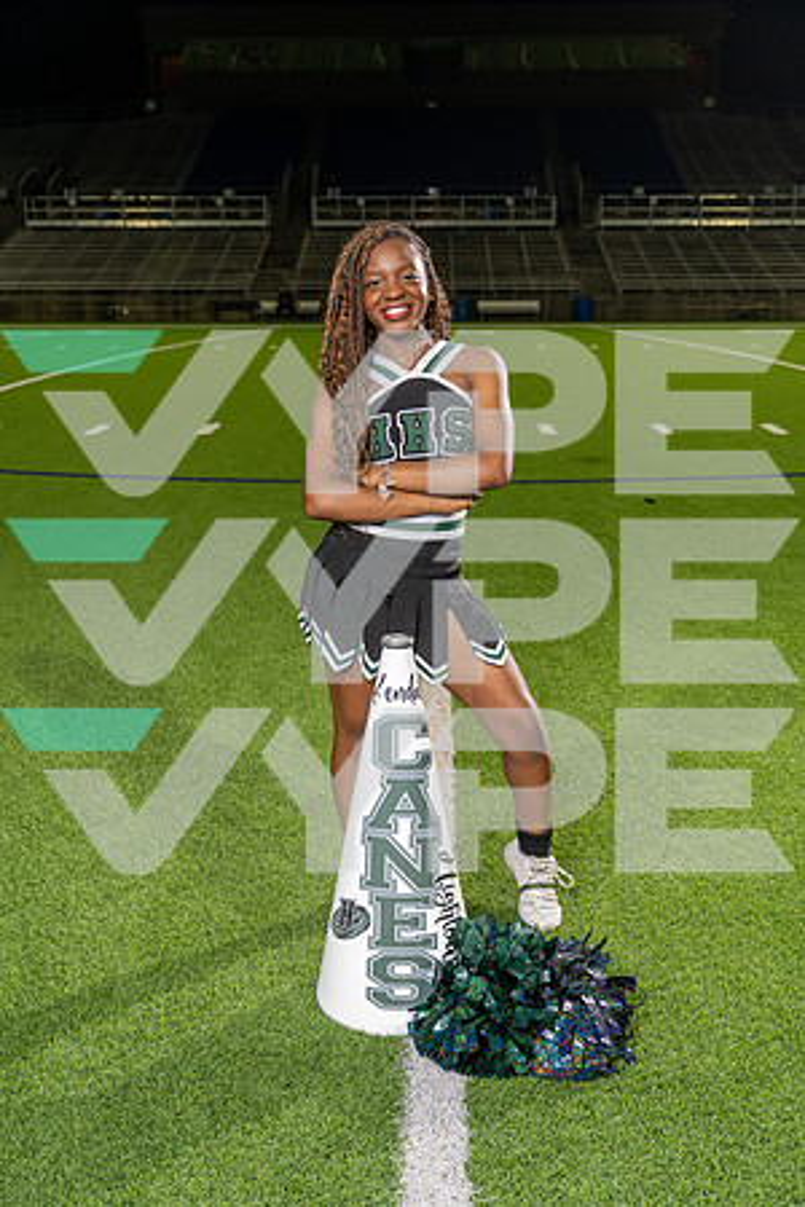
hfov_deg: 33.4
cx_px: 402
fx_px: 1342
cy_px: 604
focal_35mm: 40
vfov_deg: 48.5
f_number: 4.5
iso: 640
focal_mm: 40
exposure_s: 1/250
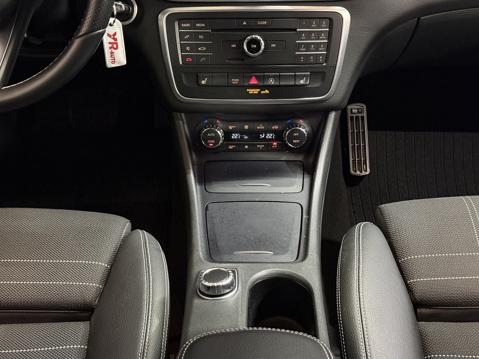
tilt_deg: -35.2
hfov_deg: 39.7
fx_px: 664
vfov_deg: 30.3
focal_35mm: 48
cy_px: 180
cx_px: 240
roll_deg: +0.9
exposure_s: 1/29
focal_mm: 6.76
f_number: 1.78
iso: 640
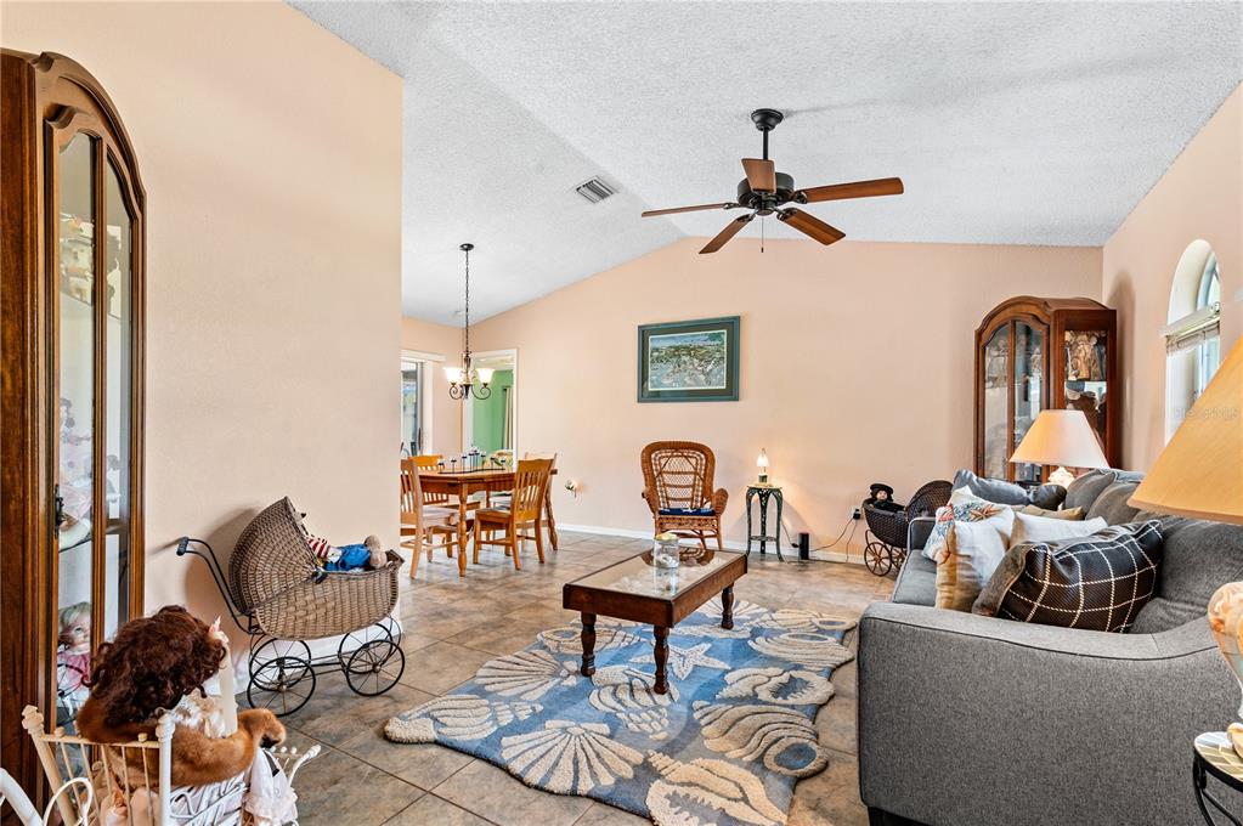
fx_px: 552
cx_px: 622
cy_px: 413
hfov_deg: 96.8
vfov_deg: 73.6
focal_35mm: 16
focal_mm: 16
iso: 320
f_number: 10
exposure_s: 1/1.25
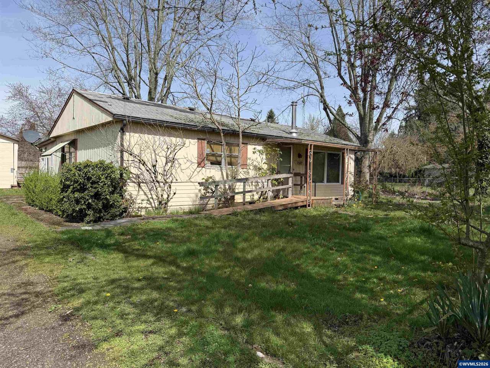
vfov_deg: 56.8
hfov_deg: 71.6
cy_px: 184
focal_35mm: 24
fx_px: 340
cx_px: 245
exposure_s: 1/4405
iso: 80
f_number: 1.78
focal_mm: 6.76
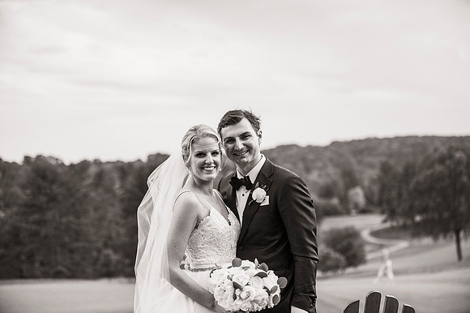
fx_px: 913
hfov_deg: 28.9
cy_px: 156
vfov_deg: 19.4
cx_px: 235
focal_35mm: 70
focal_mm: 70
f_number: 2.8
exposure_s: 1/1600
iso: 640
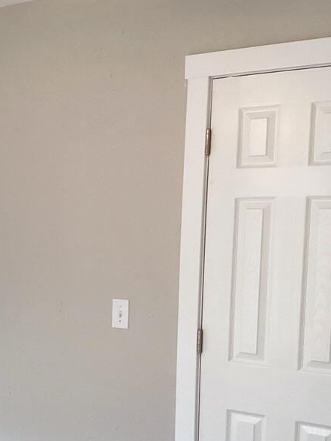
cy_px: 302
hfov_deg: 26.3
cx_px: 44
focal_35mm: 54
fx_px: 688
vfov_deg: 35.1
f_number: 2.4
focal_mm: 3.3
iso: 125
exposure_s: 1/60
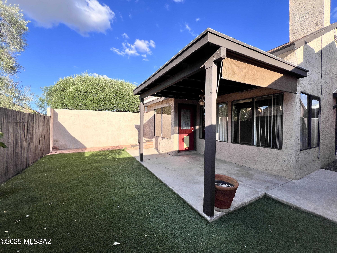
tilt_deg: -0.7
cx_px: 168
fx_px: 127
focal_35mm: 13
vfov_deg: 89.9
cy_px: 126
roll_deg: +0.5
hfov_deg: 106.2
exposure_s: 1/861
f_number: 1.8
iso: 32
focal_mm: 1.57
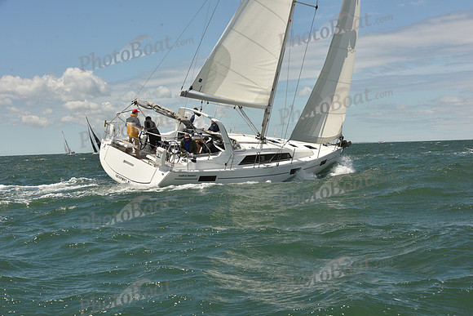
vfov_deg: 19.5
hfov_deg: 28.8
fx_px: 920
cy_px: 158
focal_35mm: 70
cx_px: 236
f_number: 11
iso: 320
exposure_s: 1/800
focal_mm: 70
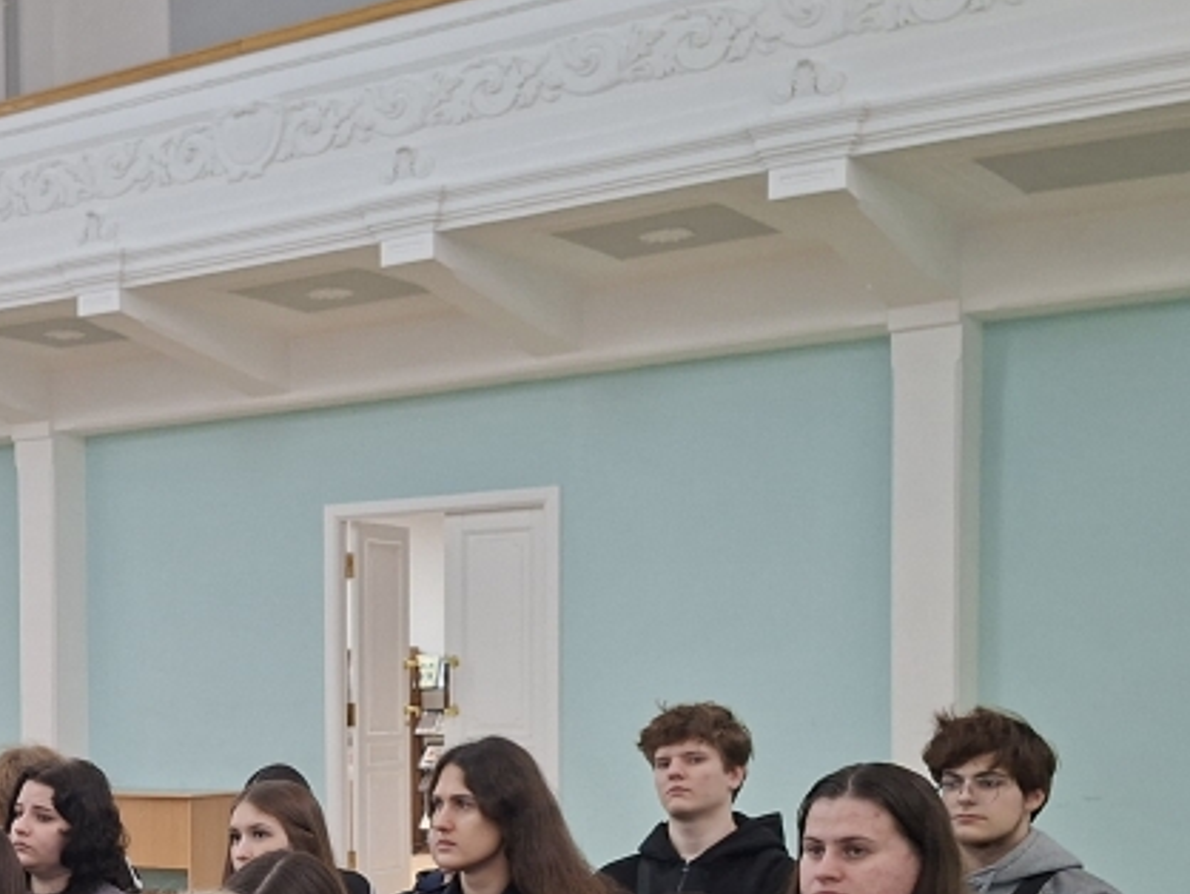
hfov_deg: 32.9
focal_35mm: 55
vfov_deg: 25.6
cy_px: 831
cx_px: 91
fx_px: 1892
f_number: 1.8
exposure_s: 1/100
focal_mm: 5.54
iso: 320
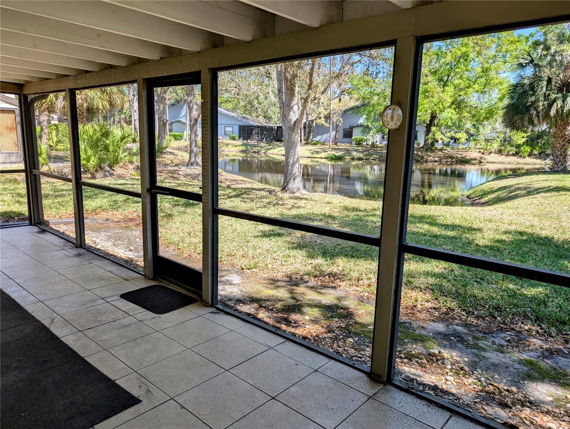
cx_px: 285
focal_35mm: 24
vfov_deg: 56.9
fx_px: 396
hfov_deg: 71.5
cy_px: 214
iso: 19
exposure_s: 1/245
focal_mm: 6.9
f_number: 1.68
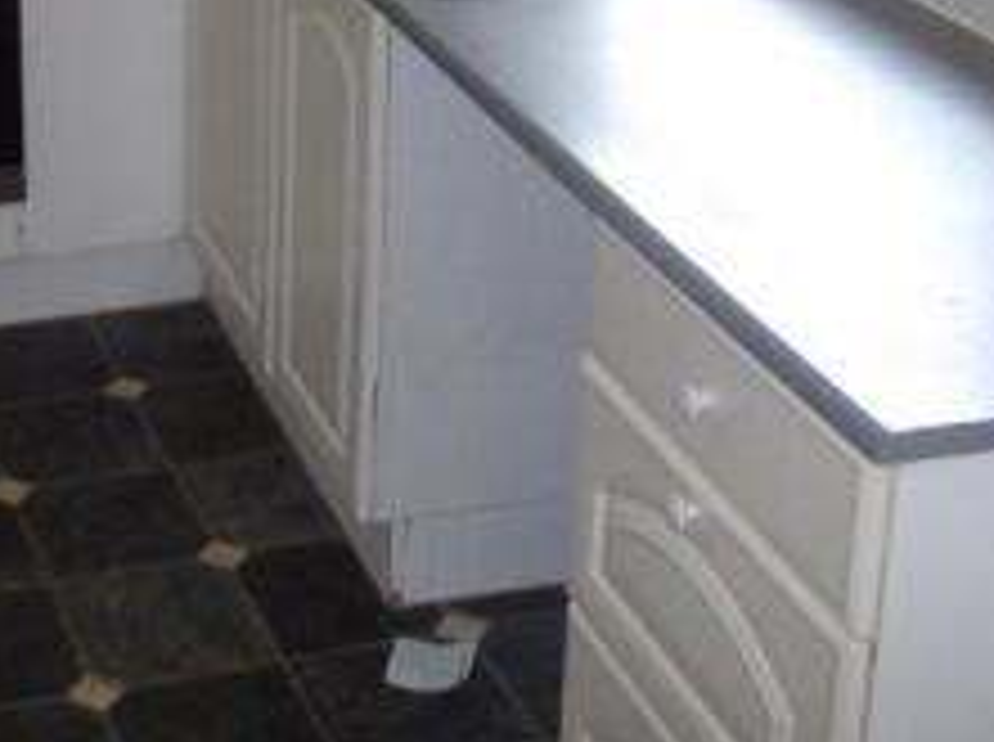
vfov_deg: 19.1
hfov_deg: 25.3
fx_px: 2121
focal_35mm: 74
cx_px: 34
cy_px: -65
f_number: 2.7
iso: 200
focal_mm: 4
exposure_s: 1/25
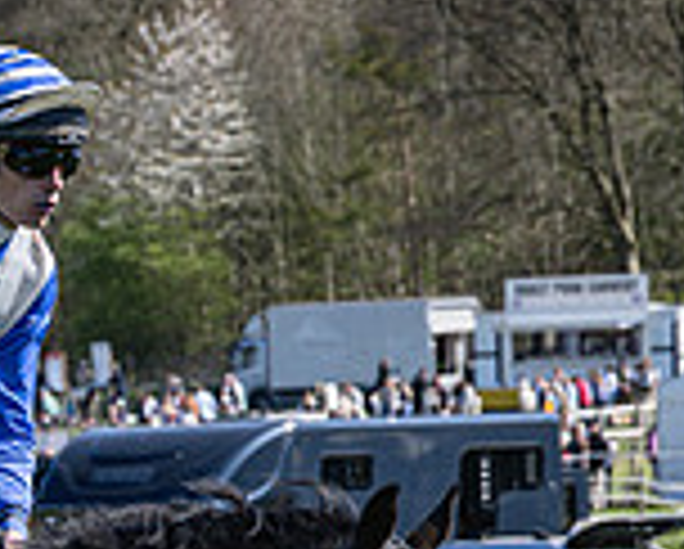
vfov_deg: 5.2
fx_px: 5959
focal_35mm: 294
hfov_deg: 6.5
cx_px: -12
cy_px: 866
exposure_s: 1/2000
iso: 400
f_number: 5
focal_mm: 70
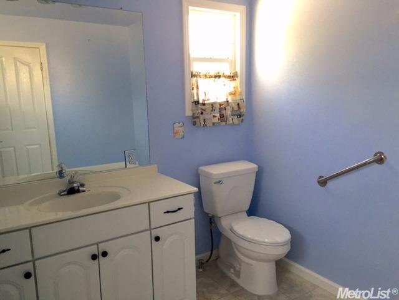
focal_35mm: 29
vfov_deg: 48.2
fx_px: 334
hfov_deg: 61.7
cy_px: 150
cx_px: 200
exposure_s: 1/30
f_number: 2.2
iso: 40
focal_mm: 4.15
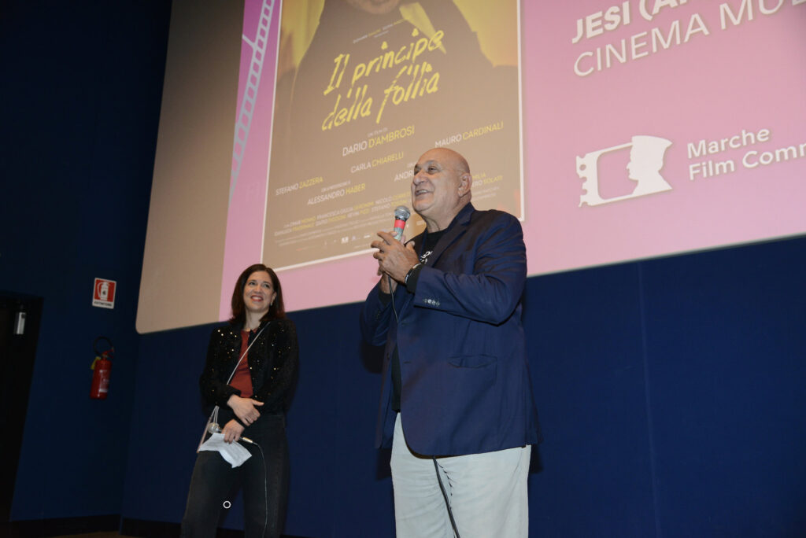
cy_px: 269
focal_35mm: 32
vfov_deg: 41.2
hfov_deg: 58.7
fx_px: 717
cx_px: 403
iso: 1250
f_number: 4
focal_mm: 32
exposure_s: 1/80
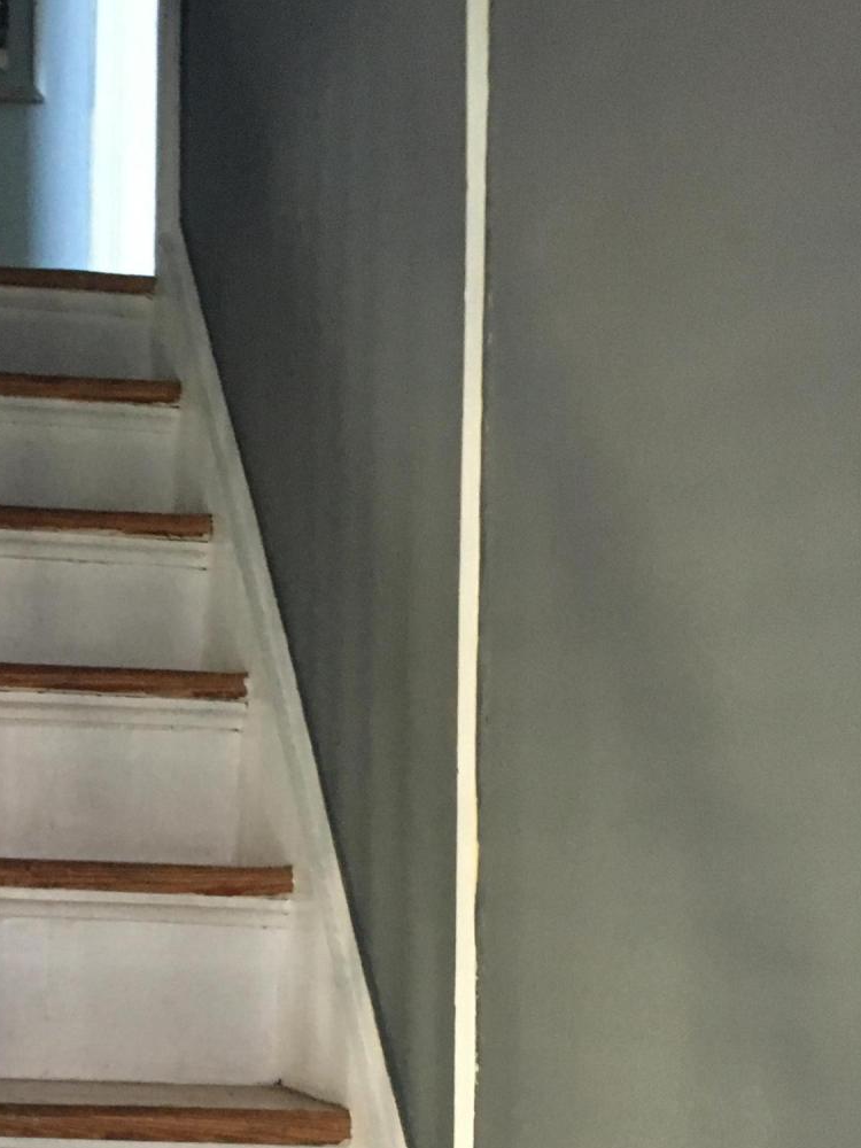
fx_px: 1924
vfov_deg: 32.2
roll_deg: -0.6
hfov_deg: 24.1
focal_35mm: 58
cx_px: 3
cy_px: 945
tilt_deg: -0.8
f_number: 2.2
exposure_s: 1/15
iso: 200
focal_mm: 4.15
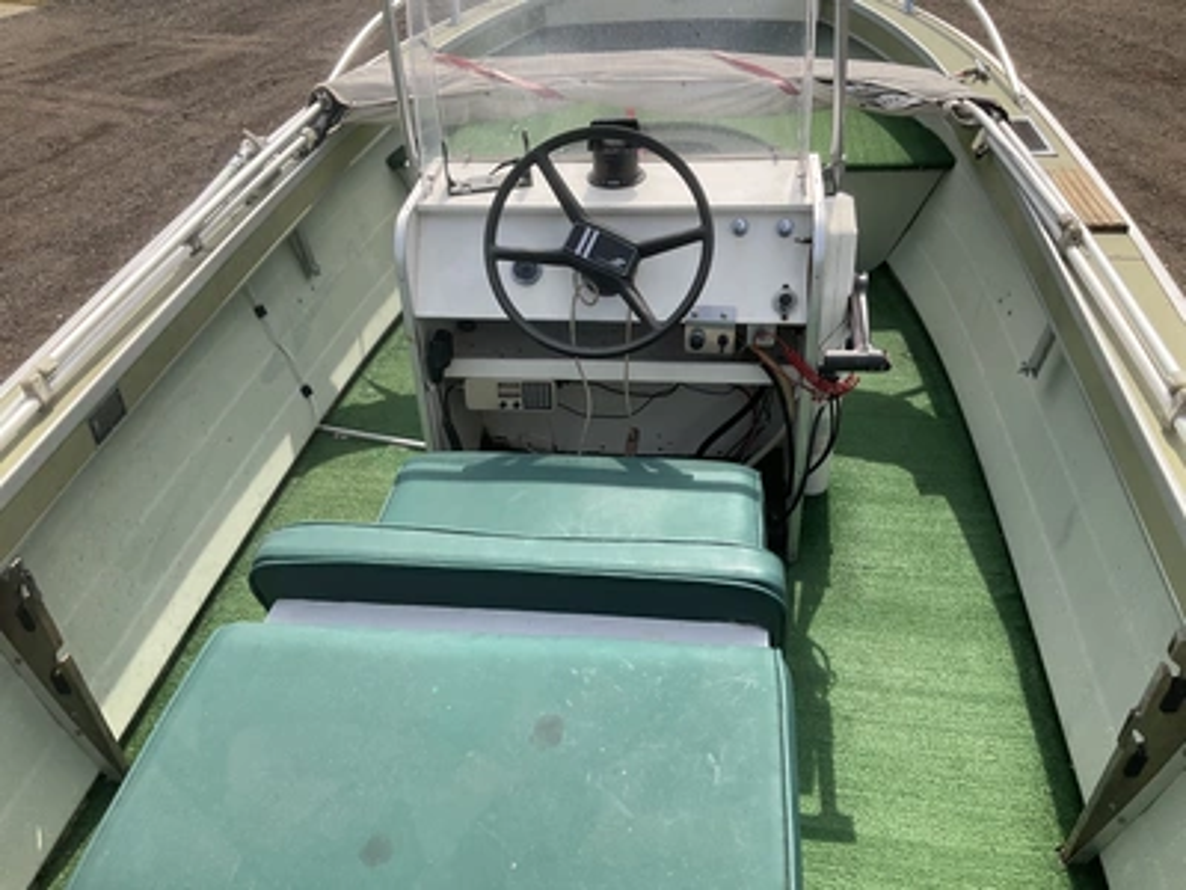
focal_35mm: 29
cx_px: 593
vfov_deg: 48.2
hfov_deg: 61.7
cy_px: 445
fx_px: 994
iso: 25
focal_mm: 3
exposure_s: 1/1168
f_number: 1.8
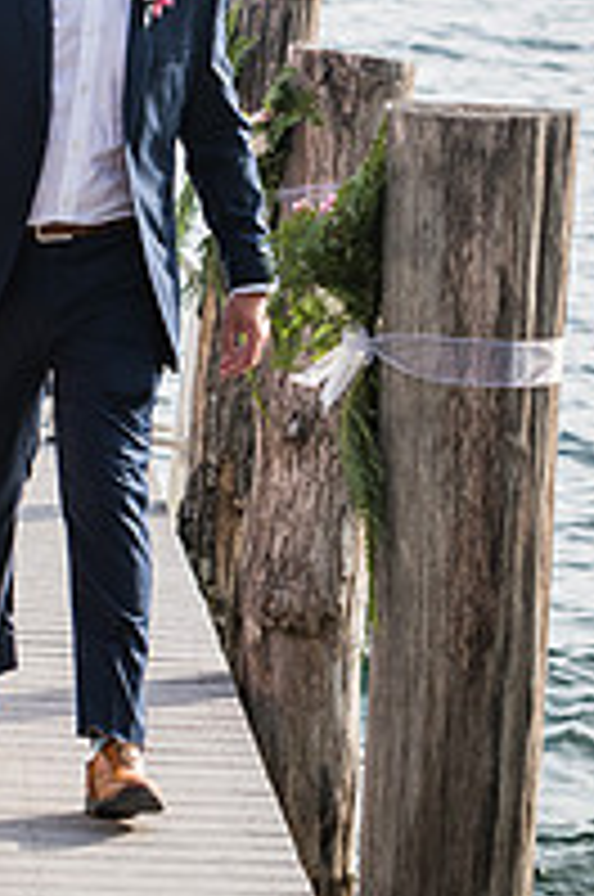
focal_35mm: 238
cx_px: 45
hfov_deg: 5.7
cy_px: 252
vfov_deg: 8.7
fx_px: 5911
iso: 200
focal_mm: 70
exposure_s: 1/800
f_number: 4
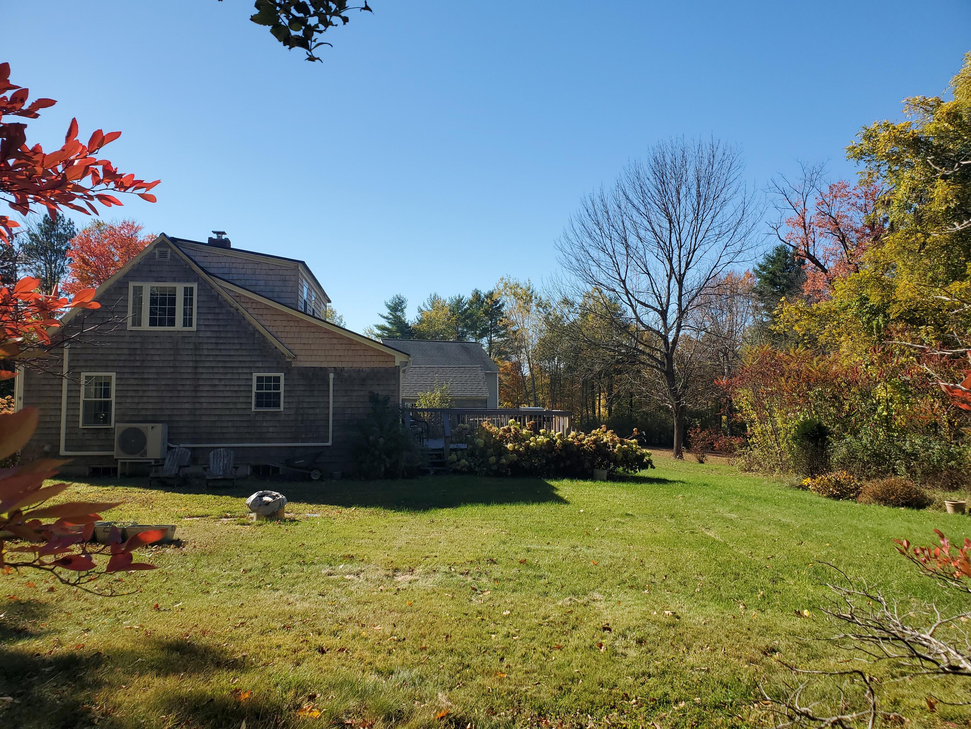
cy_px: 364
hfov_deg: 67.3
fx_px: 729
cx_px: 486
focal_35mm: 26
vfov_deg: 53.1
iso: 50
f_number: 2.4
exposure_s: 1/1047
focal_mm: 4.3
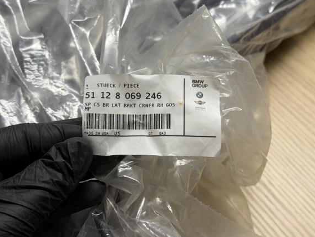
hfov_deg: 35.5
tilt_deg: -56.7
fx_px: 491
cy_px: 112
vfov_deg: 27.0
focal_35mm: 54
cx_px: 150
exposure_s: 1/50
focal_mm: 6.76
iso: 64
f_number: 1.78
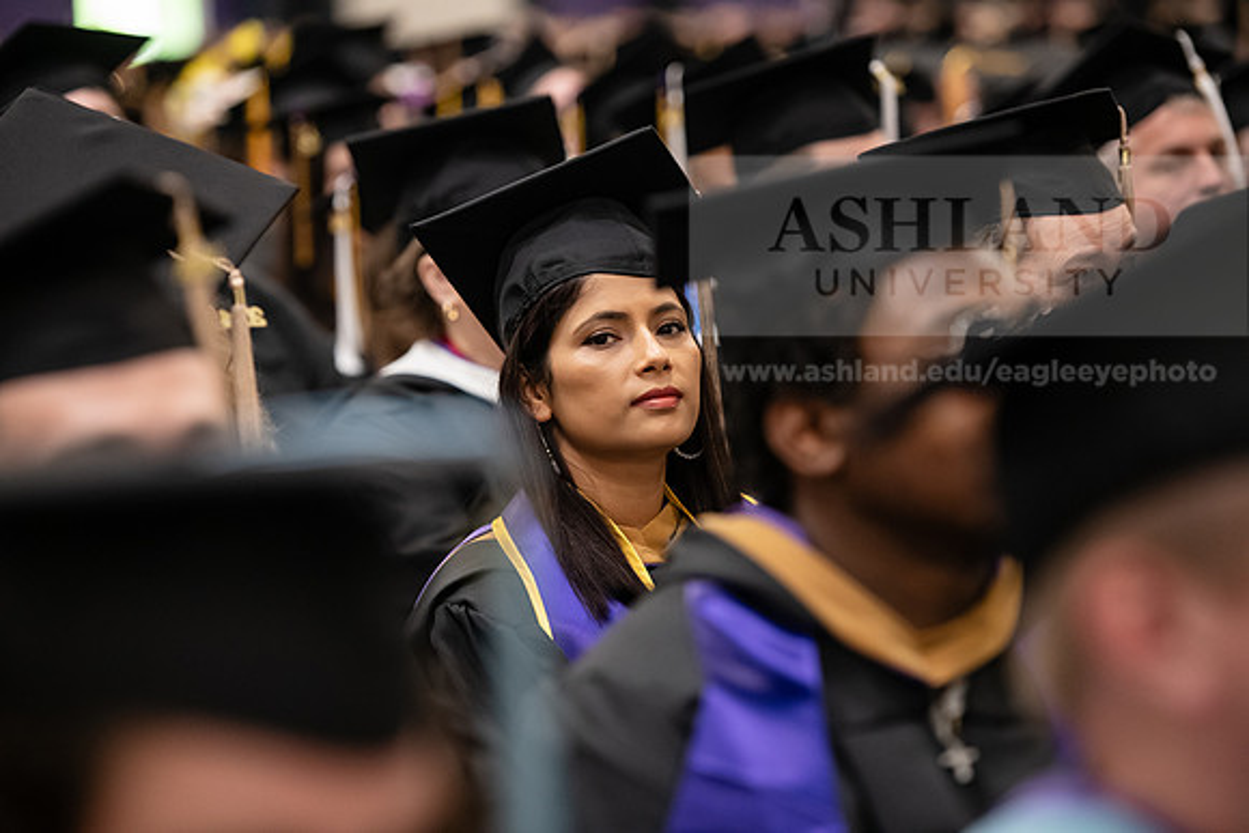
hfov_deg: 15.2
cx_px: 624
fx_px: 4685
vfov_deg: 10.2
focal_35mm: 135
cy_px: 416
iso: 2500
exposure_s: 1/200
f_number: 3.2
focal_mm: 135
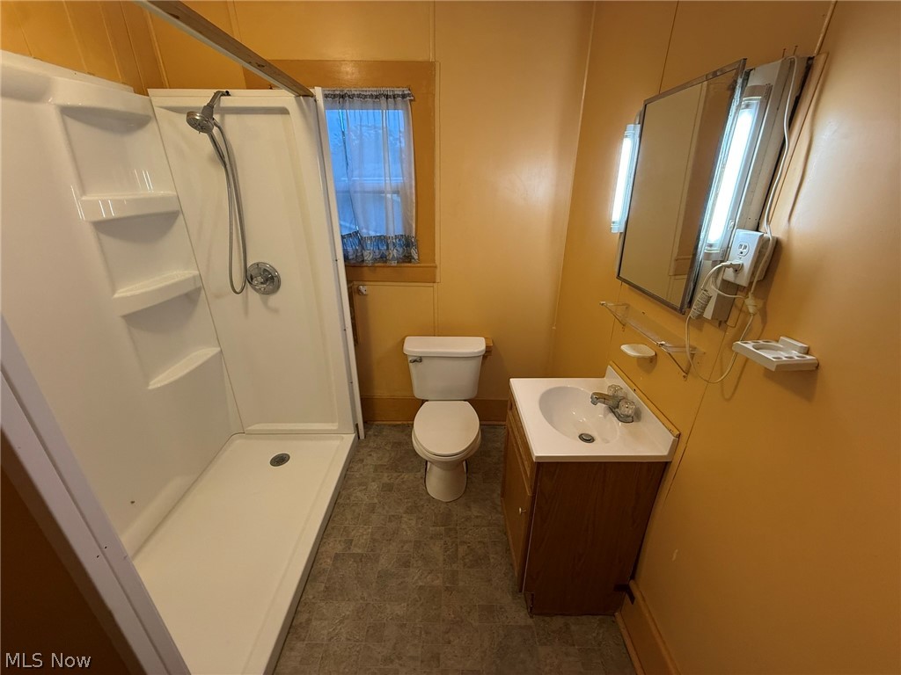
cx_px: 450
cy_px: 338
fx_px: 364
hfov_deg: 102.1
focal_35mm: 14
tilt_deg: -23.4
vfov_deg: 85.7
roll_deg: -0.5
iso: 200
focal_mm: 2.22
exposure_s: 1/60
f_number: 2.2
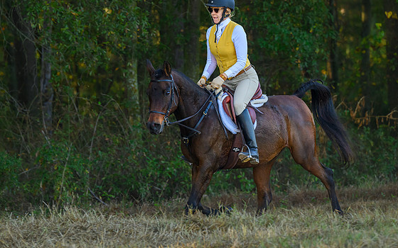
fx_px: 3428
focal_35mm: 316
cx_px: 212
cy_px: 80
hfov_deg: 6.6
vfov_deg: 4.2
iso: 1000
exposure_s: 1/400
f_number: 4
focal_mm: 200
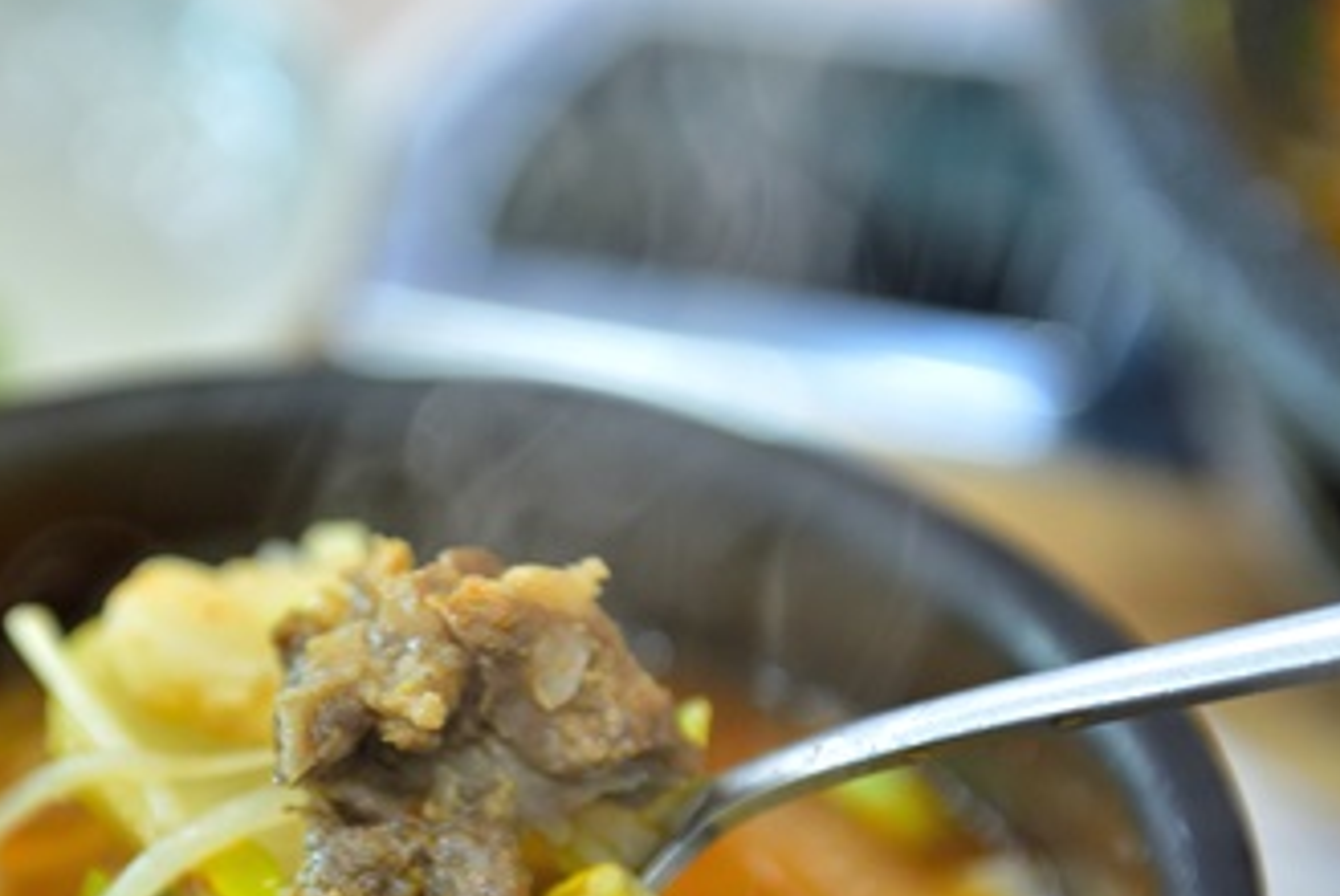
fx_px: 4359
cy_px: 731
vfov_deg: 11.7
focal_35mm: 117
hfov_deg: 17.4
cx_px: 399
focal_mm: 70
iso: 1600
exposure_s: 1/160
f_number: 3.5
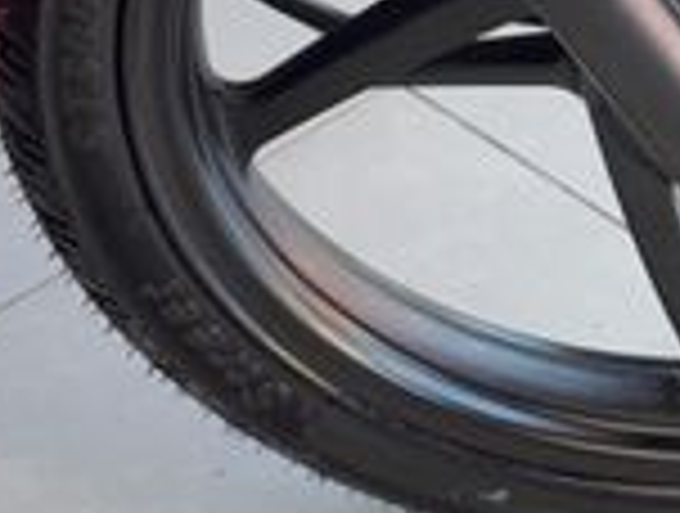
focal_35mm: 149
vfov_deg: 9.9
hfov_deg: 12.9
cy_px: -76
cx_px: 779
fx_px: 2934
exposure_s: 1/120
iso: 125
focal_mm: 6.76
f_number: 1.78
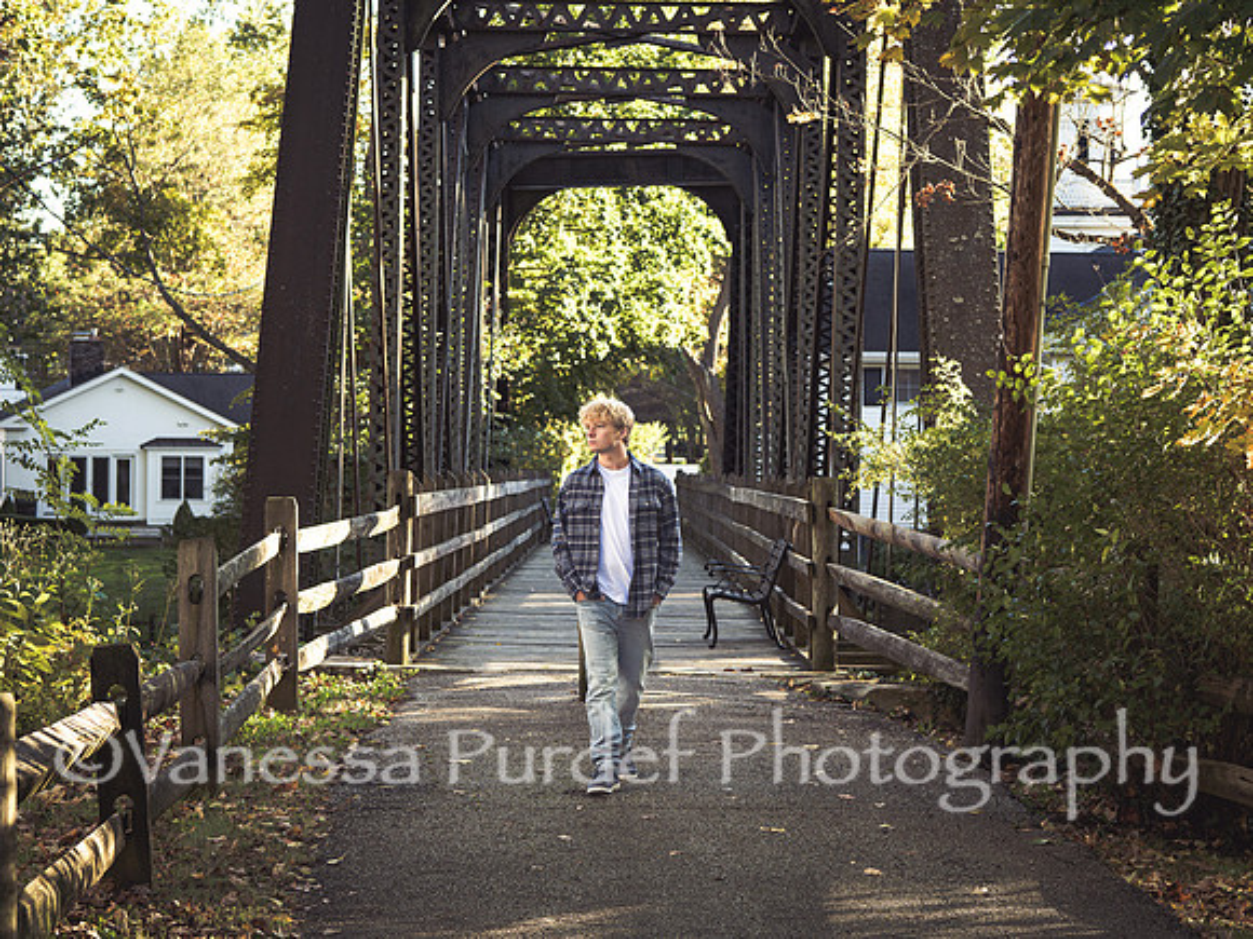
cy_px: 470
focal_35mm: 86
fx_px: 3113
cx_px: 626
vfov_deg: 17.2
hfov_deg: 22.8
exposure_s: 1/60
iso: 100
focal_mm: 43
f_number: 3.5
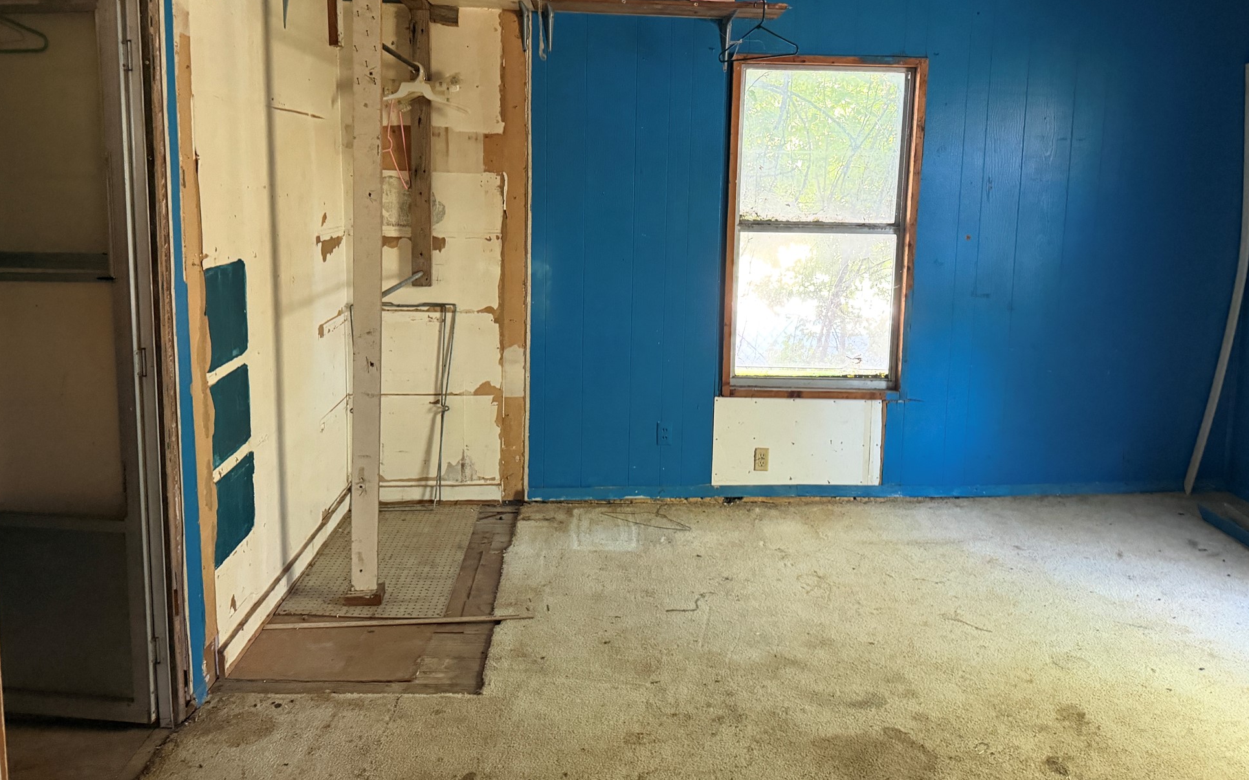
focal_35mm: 27
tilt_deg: -7.7
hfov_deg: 68.4
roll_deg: -2.0
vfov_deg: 45.6
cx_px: 646
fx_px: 919
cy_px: 295
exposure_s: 1/52
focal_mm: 6.76
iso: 800
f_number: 1.78
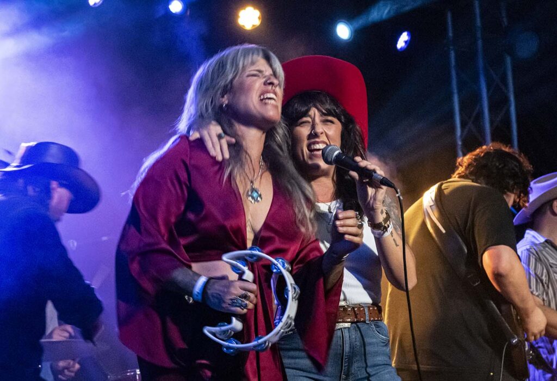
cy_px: 198
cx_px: 307
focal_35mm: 101
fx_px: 1568
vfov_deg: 13.8
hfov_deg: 20.1
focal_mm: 91
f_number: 10
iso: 32000
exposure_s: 1/60
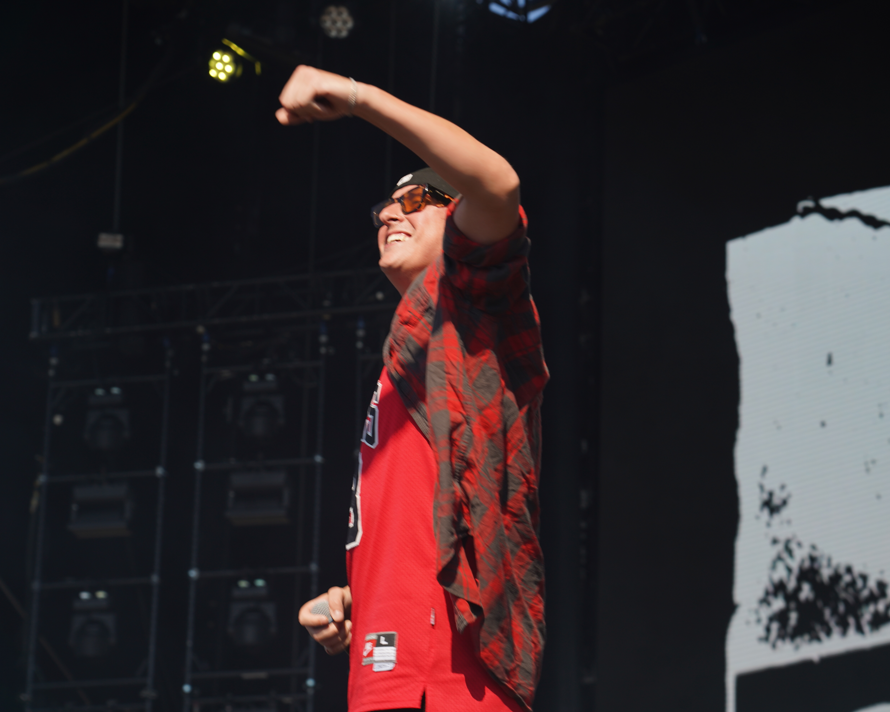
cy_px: 358
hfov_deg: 16.2
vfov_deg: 13.0
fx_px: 3135
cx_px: 489
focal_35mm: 119
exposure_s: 1/320
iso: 100
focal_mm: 105
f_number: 6.3
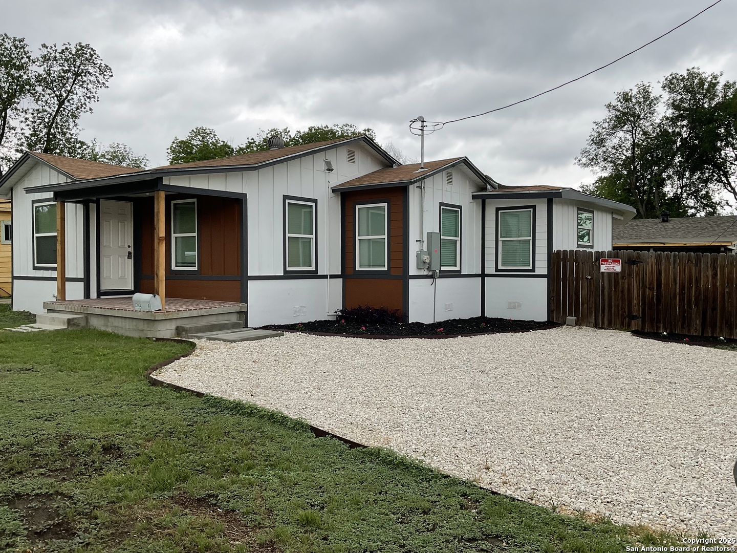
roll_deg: +0.0
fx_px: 617
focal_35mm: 29
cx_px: 368
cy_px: 276
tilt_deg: -2.9
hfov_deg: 61.7
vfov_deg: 48.2
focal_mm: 3
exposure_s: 1/898
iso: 16
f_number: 1.8
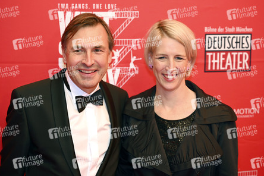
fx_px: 499
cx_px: 131
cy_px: 87
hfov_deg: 29.7
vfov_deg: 20.0
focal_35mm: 68
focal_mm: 67
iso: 1250
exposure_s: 1/125
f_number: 2.8
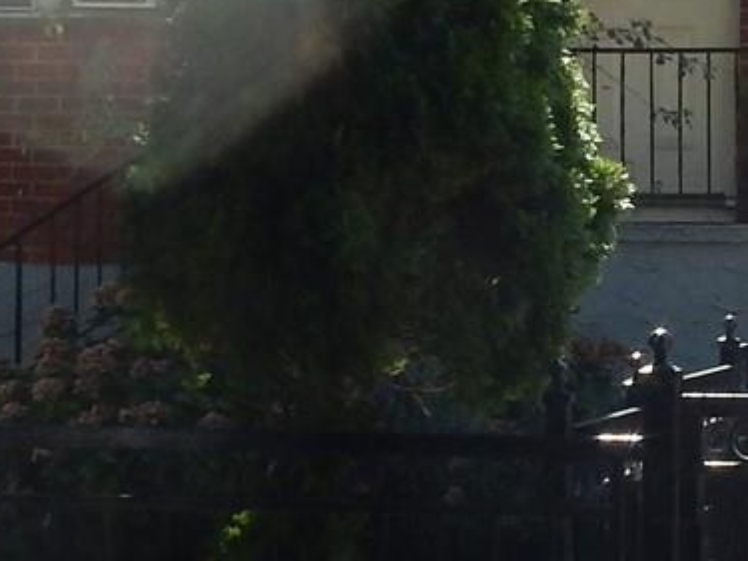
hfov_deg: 11.9
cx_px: 772
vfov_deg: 9.0
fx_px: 3543
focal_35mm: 164
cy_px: 178
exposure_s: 1/200
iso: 125
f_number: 4.8
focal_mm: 5.4
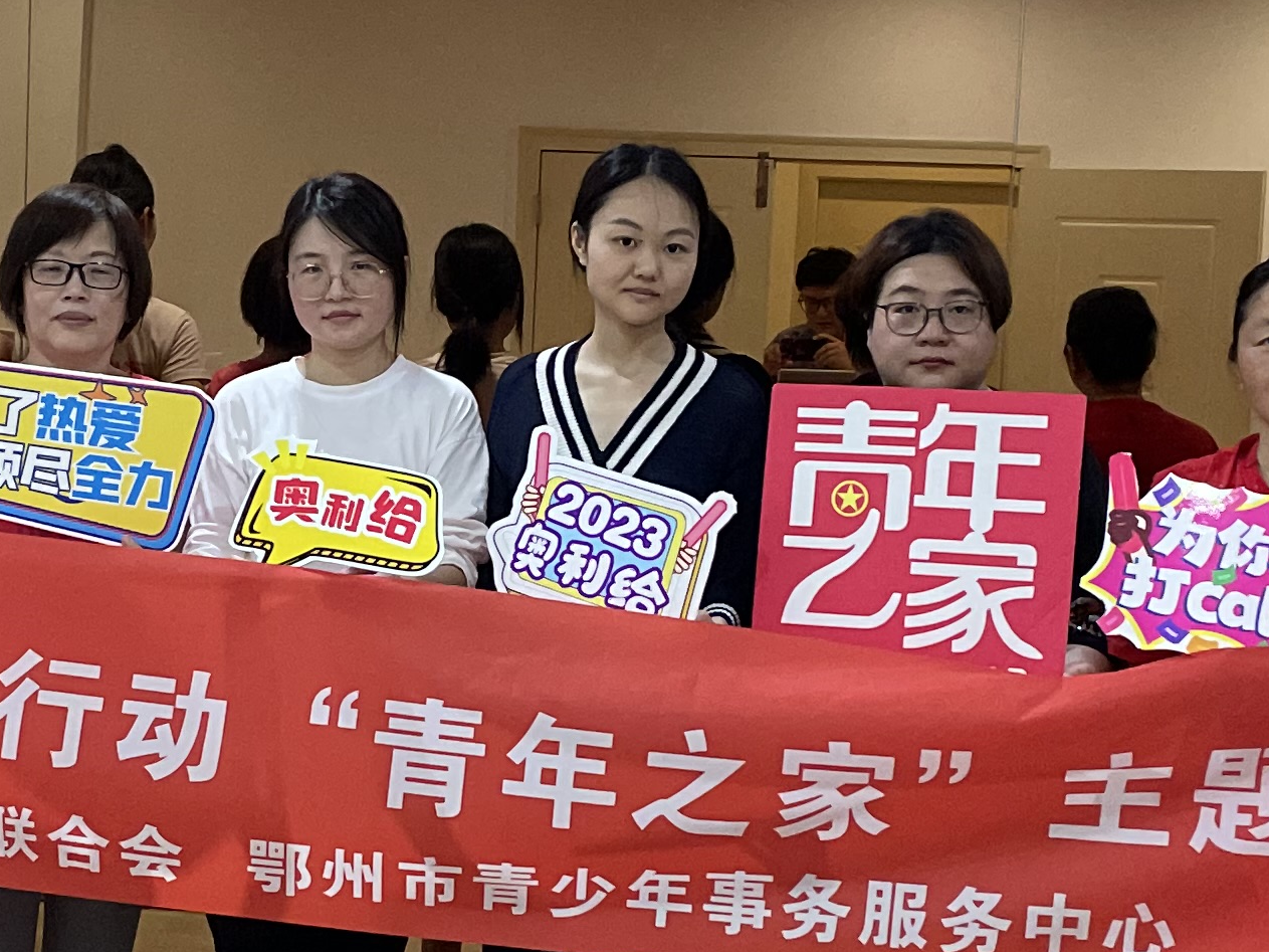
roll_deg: -1.9
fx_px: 3042
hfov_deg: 23.4
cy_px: 584
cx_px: 363
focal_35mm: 83
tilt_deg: -3.8
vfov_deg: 17.8
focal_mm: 4.2
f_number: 1.6
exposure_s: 1/50
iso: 320
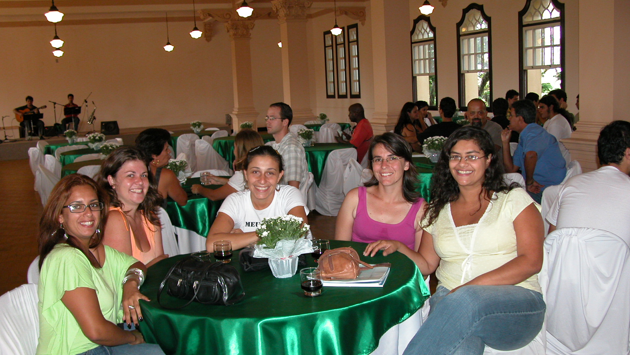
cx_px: 313
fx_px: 652
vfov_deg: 30.4
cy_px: 204
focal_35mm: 39
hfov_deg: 51.6
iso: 200
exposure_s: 1/60
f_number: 2.8
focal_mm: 8.9
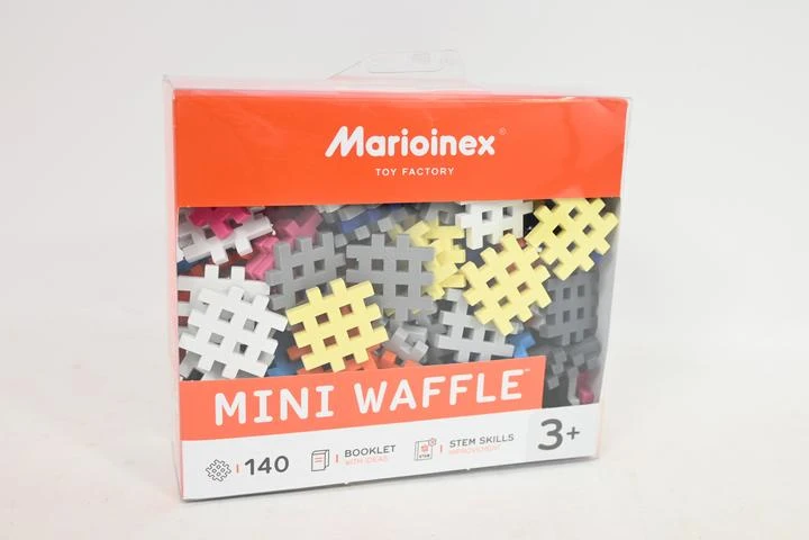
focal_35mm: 41
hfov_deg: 47.2
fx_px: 927
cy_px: 270
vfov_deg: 32.4
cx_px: 404
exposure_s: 1/125
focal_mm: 27.5
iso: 450
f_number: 4.5
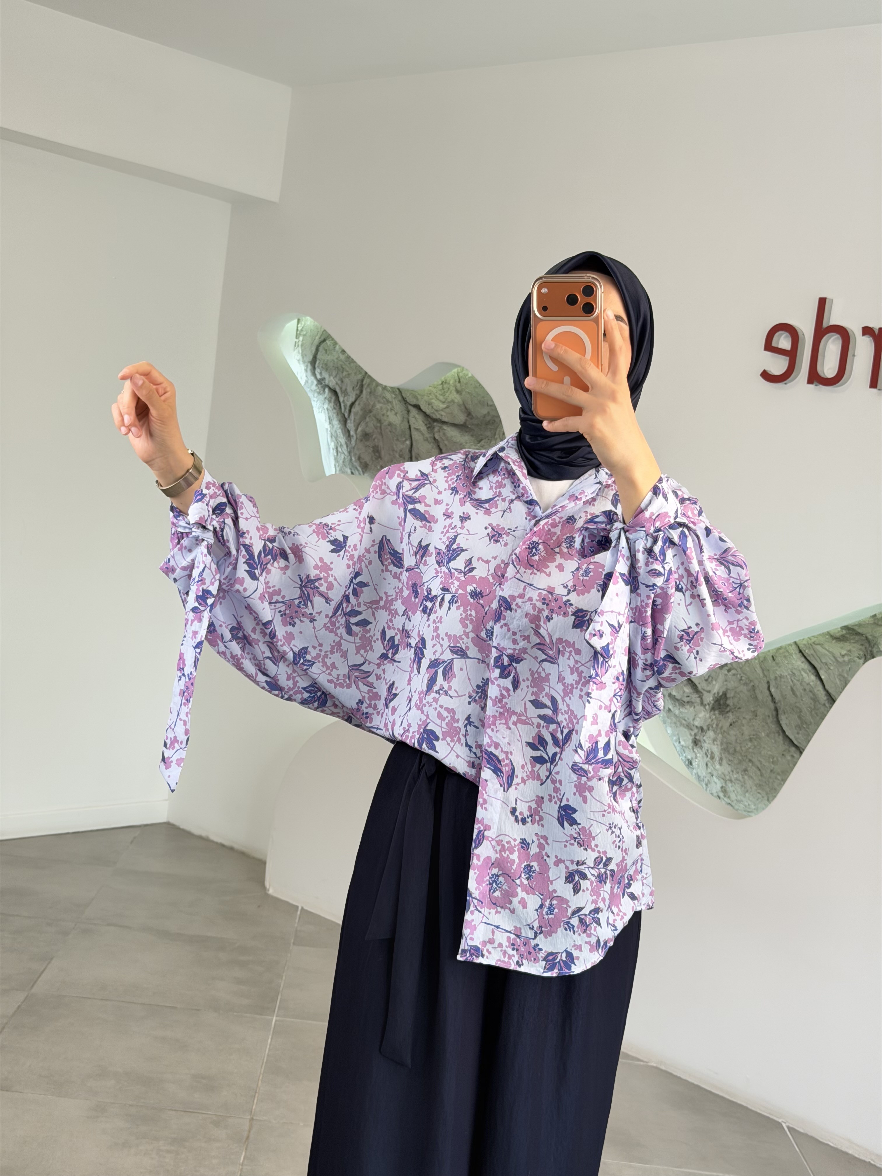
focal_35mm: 48
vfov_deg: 39.7
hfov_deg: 30.3
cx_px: 441
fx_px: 1631
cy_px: 588
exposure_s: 1/121
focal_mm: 6.76
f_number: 1.78
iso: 64
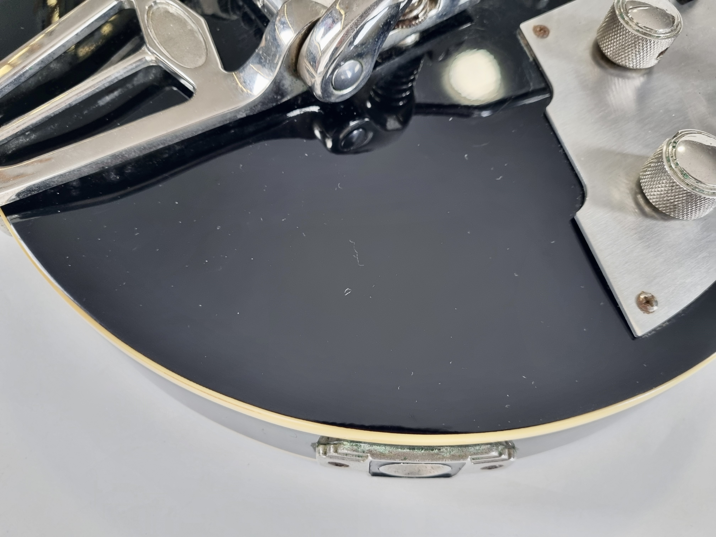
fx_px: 538
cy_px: 268
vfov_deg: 53.1
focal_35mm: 26
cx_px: 358
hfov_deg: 67.3
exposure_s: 1/50
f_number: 1.8
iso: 250
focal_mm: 5.4
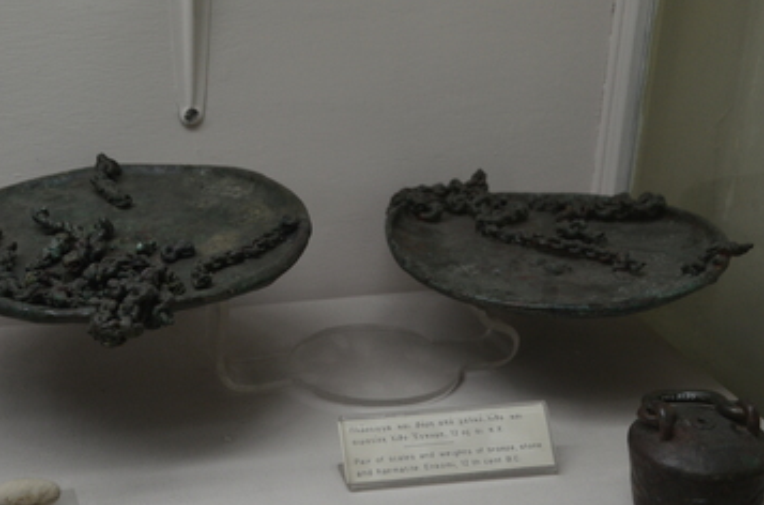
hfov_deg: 31.2
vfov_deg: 20.9
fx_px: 1368
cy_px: 281
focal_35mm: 65
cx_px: 364
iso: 1000
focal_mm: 35
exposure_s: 1/80
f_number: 4.5
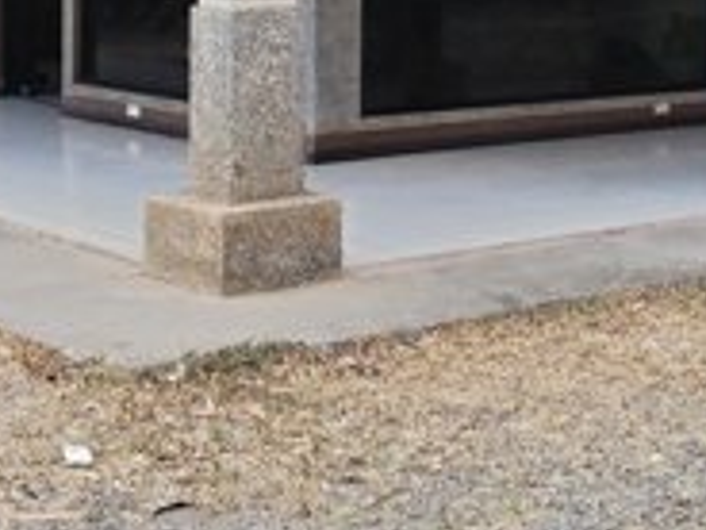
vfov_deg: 14.5
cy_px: -27
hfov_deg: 19.6
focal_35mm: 100
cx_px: 432
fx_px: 2040
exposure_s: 1/742
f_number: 1.8
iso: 100
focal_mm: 4.75
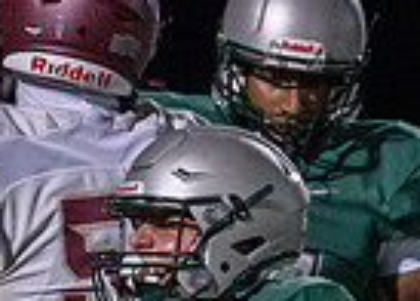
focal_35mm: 1186
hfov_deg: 1.7
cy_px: 688
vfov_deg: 1.2
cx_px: 458
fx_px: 14154
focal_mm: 164
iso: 2500
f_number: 2.8
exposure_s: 1/1000
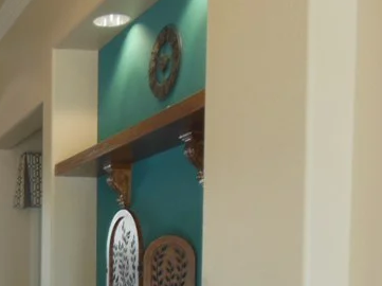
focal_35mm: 71
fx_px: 783
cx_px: -111
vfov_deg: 19.7
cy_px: 321
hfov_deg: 24.1
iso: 125
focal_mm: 4.5
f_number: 3.2
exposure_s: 1/50
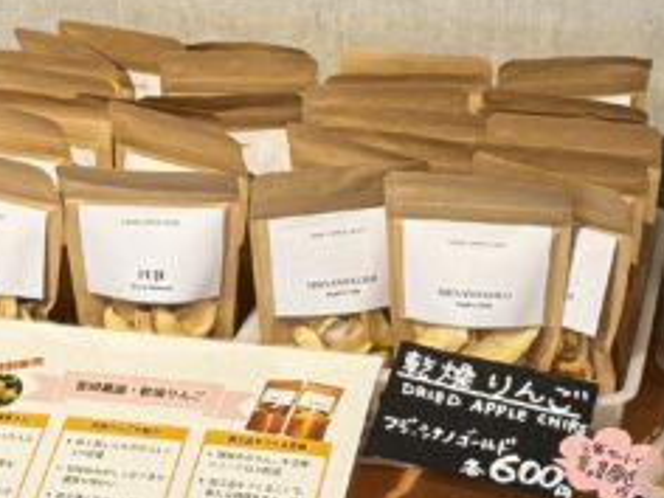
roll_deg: +0.8
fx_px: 1995
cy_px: 369
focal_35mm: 104
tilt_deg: -25.7
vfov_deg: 14.2
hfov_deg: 18.9
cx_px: 338
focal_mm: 6.76
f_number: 1.78
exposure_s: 1/50
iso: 160
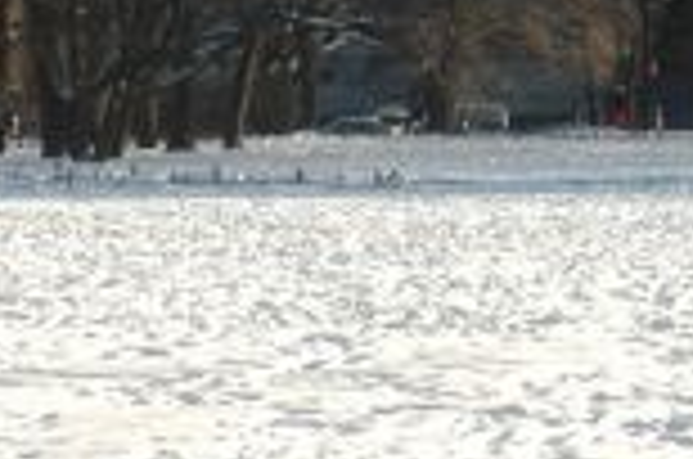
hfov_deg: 6.1
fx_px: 6493
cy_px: -526
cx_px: 925
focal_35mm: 338
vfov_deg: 4.0
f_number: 13
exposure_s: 1/125
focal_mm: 48
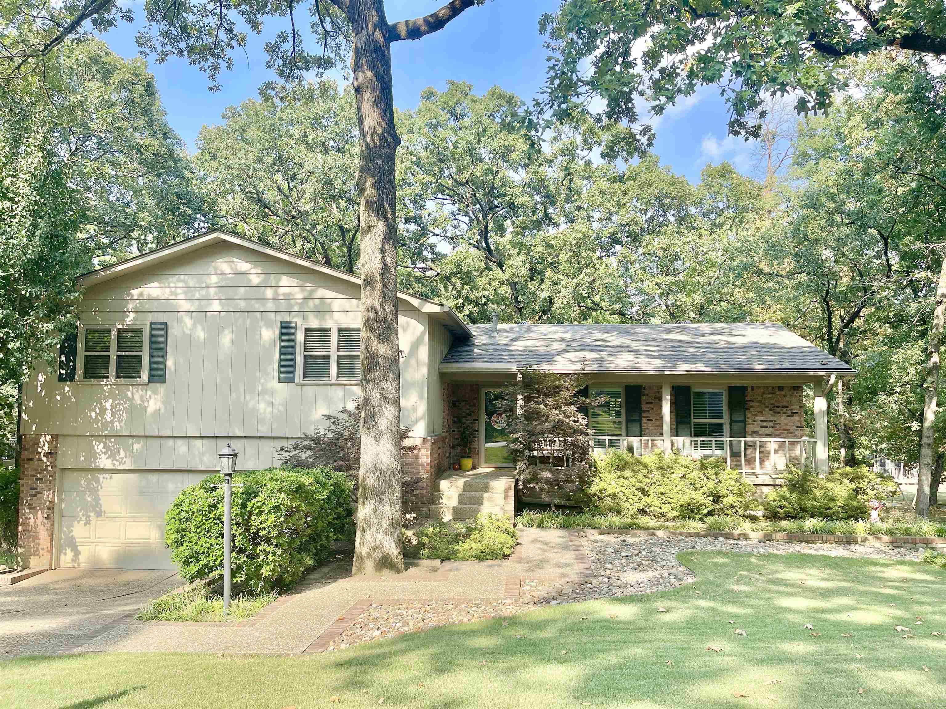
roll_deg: +0.1
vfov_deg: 54.9
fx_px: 683
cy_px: 354
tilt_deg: +4.4
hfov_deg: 69.4
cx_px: 473
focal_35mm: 25
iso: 32
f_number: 1.6
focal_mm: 5.1
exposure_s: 1/867
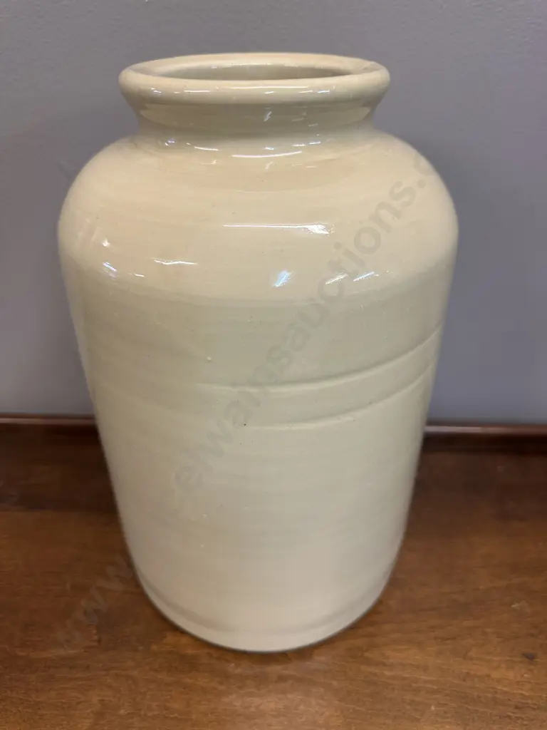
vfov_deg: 71.6
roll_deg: +0.0
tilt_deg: -34.3
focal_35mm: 24
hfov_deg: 56.8
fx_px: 506
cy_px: 365
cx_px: 274
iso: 125
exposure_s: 1/50
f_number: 1.78
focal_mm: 6.86
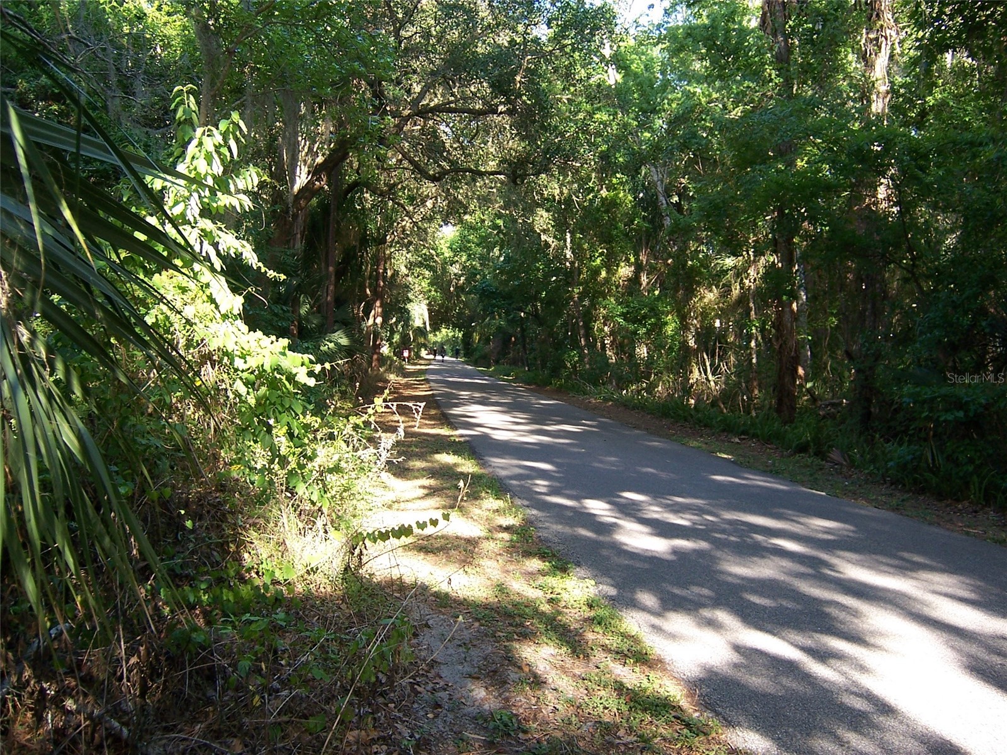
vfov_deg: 42.9
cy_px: 378
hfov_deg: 55.4
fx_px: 960
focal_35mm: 33
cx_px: 504
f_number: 2.8
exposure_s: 1/90
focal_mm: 5.5
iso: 80
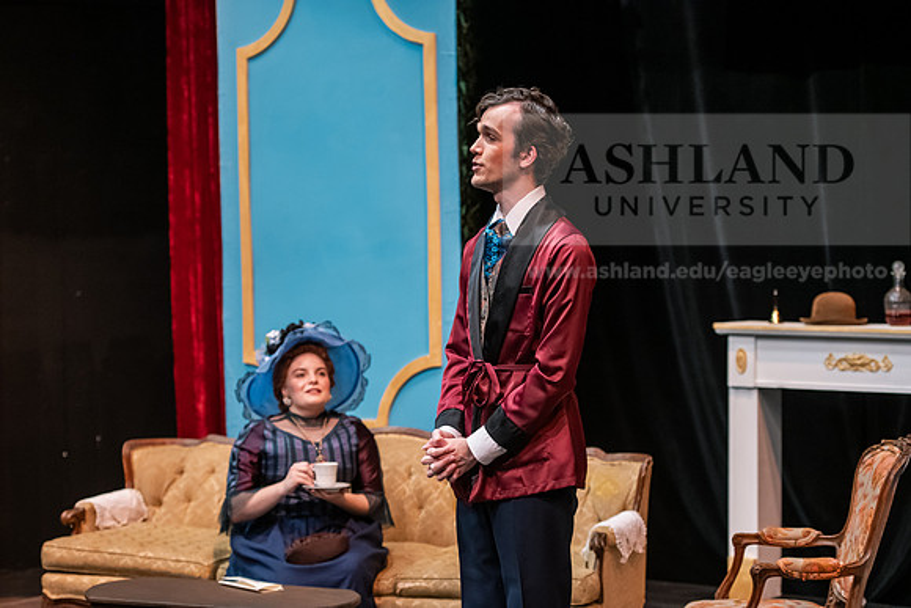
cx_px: 456
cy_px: 304
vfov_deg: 16.1
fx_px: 2151
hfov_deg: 23.9
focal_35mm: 85
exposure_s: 1/200
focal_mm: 85
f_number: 3.2
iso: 3200
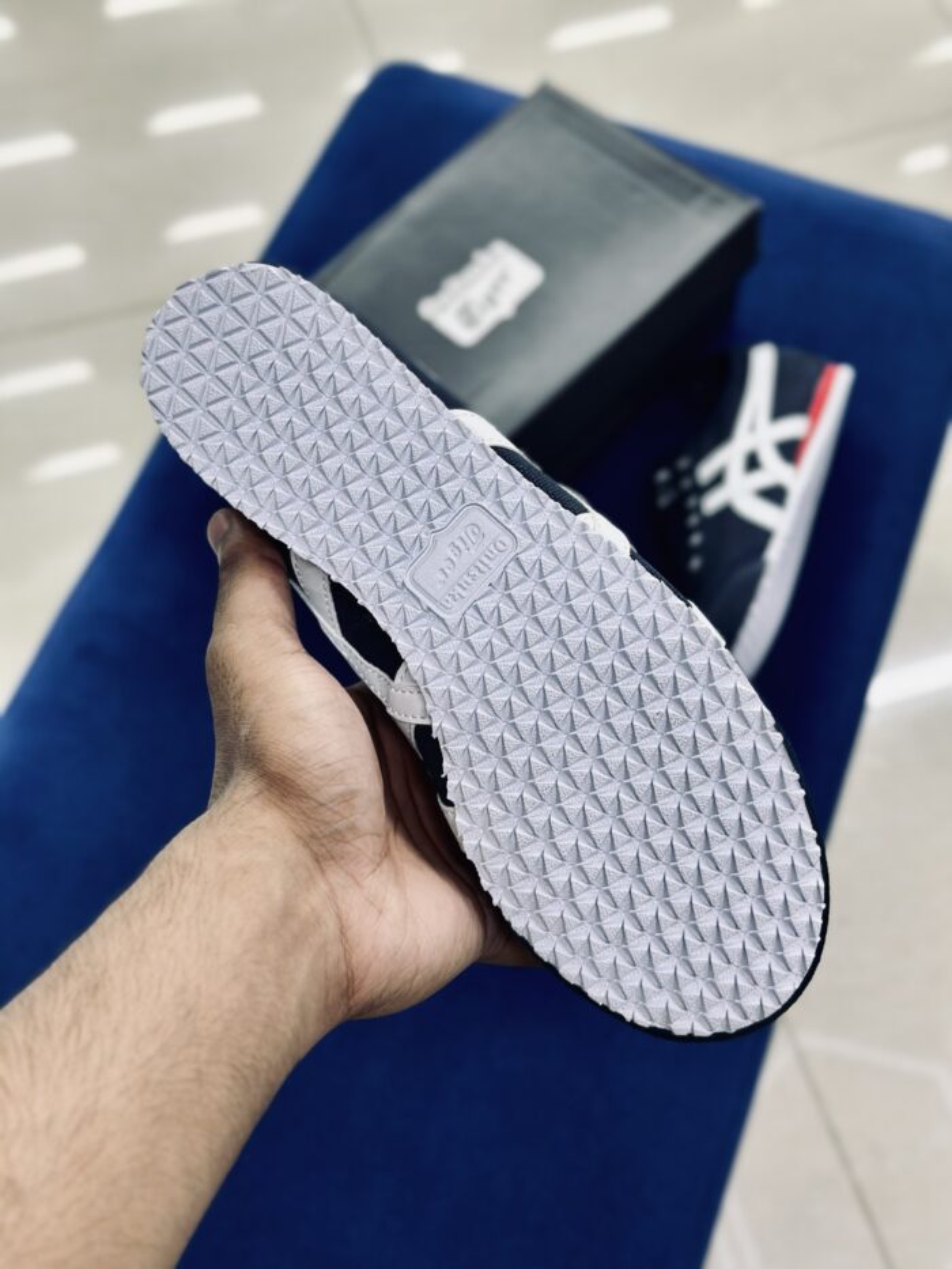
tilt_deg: -61.3
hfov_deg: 30.3
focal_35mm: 48
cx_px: 476
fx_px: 1760
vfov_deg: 39.7
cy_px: 634
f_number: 1.78
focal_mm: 6.86
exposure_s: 1/100
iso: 80
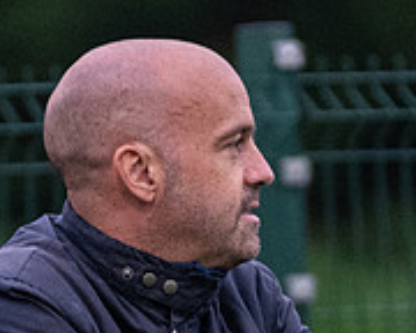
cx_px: 152
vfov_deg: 0.8
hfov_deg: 1.0
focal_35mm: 2036
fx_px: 25067
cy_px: 408
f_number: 2.8
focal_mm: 300
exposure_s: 1/1600
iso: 1600
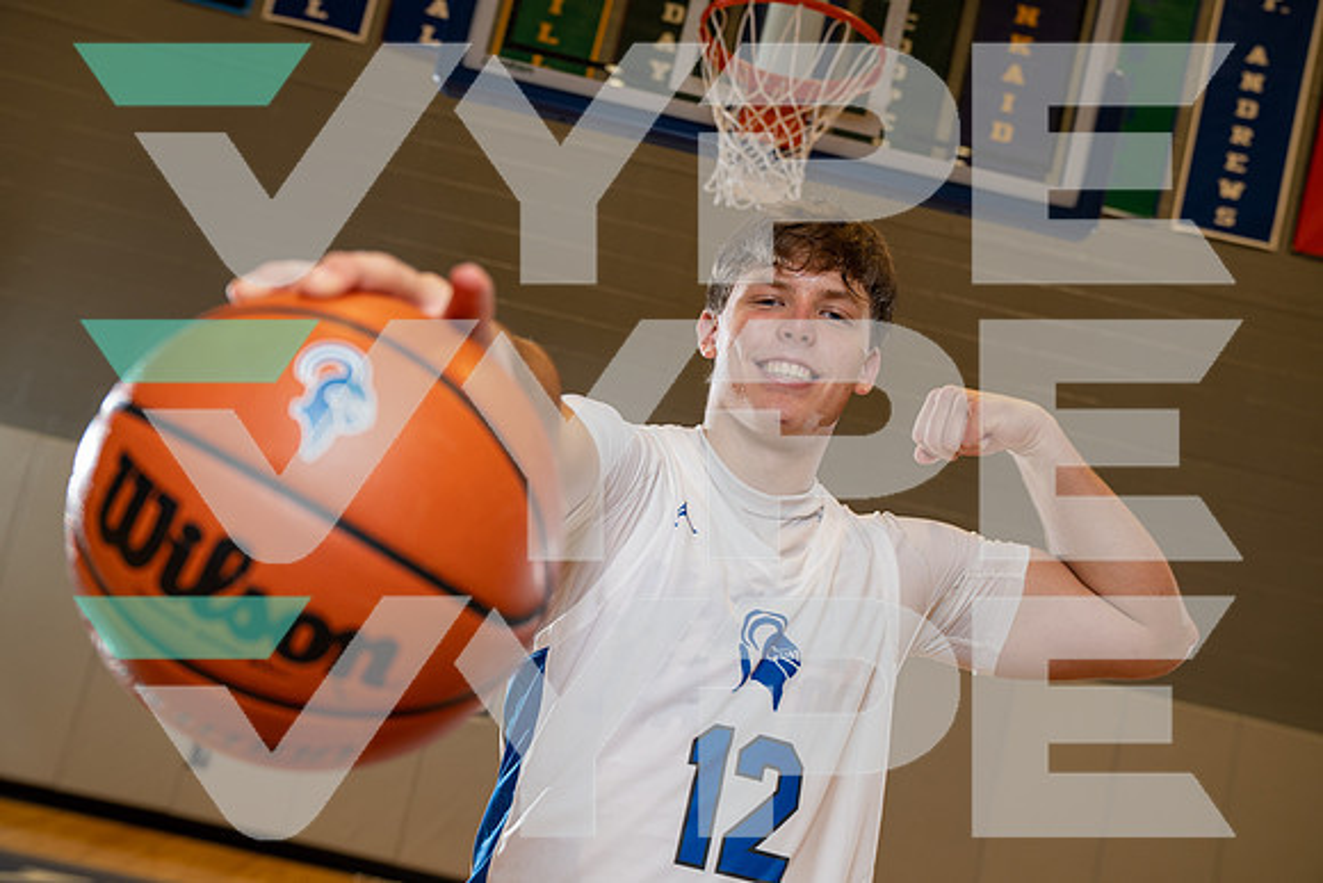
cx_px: 662
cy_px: 442
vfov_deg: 34.2
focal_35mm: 39
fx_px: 1434
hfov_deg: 49.5
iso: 400
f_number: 4
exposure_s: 1/125
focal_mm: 39
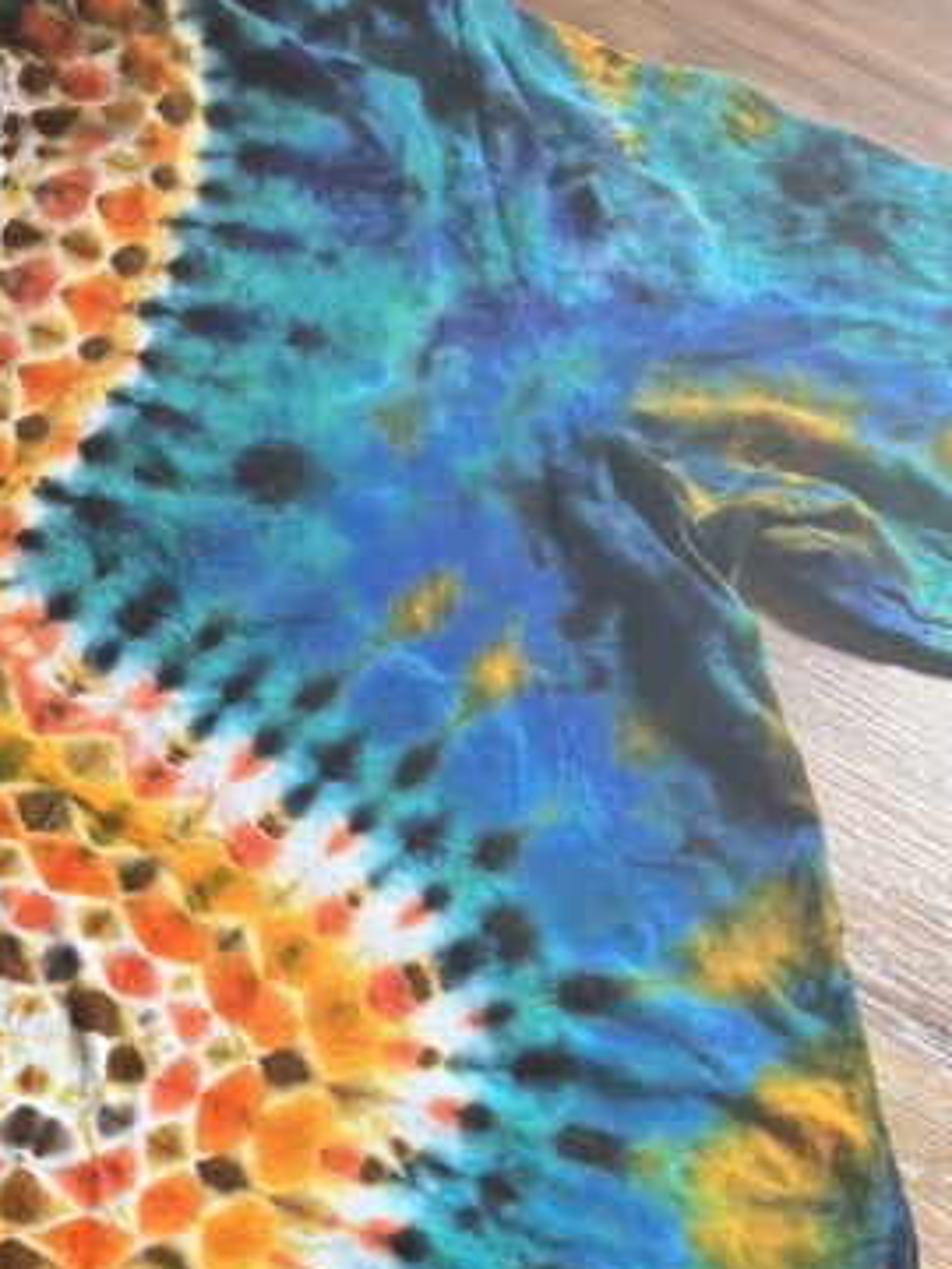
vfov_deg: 26.0
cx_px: -120
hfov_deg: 19.0
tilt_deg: -65.8
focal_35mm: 74
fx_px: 2714
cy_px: 952
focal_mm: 5.7
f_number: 1.5
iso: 125
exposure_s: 1/107
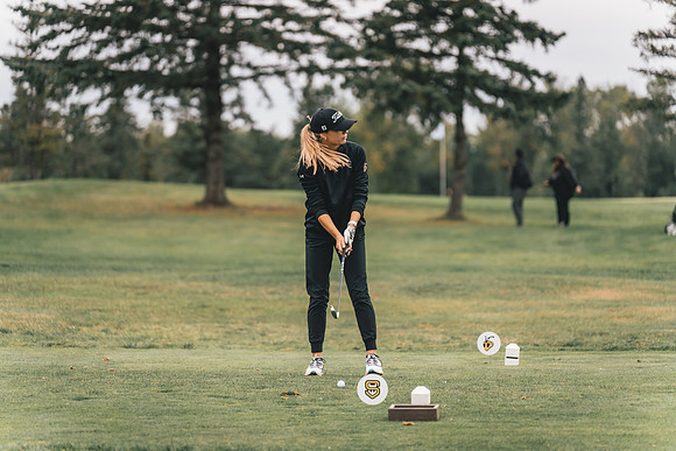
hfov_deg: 13.7
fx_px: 2817
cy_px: 226
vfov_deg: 9.2
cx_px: 338
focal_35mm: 150
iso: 800
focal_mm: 150
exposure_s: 1/2500
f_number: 2.8
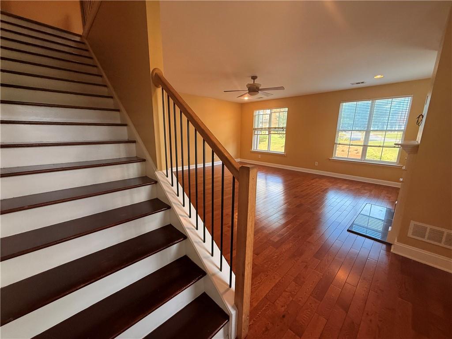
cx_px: 226
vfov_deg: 85.7
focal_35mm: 14
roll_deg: -0.4
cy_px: 170
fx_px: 183
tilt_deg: -12.2
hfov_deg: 102.1
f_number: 2.2
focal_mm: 2.22
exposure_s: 1/120
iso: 160
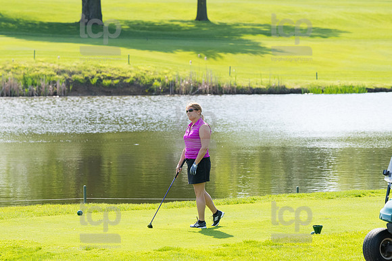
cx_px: 196
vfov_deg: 4.7
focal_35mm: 292
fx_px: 3178
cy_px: 130
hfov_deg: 7.1
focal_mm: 195
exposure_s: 1/1600
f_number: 5.6
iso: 1000
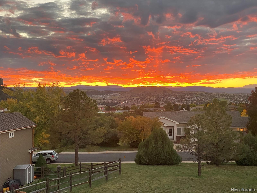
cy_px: 96
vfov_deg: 28.0
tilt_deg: -0.6
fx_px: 386
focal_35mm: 52
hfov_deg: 36.8
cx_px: 128
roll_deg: +0.3
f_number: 2
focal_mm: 6
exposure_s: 1/121
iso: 125
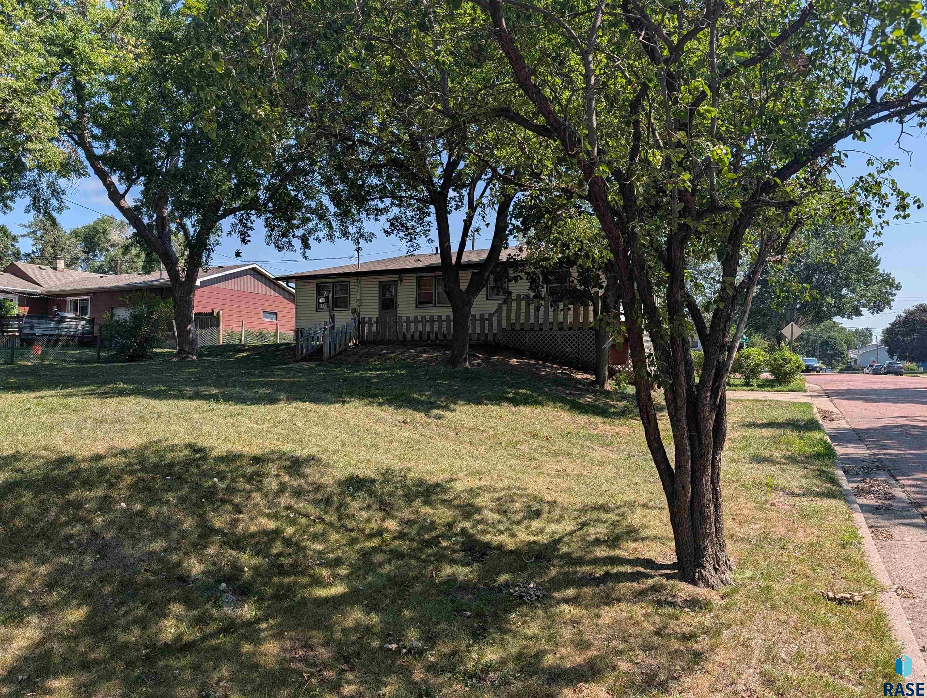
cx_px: 464
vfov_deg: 56.9
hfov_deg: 71.5
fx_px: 644
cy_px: 349
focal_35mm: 24
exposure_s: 1/951
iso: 20
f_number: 1.68
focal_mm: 6.9
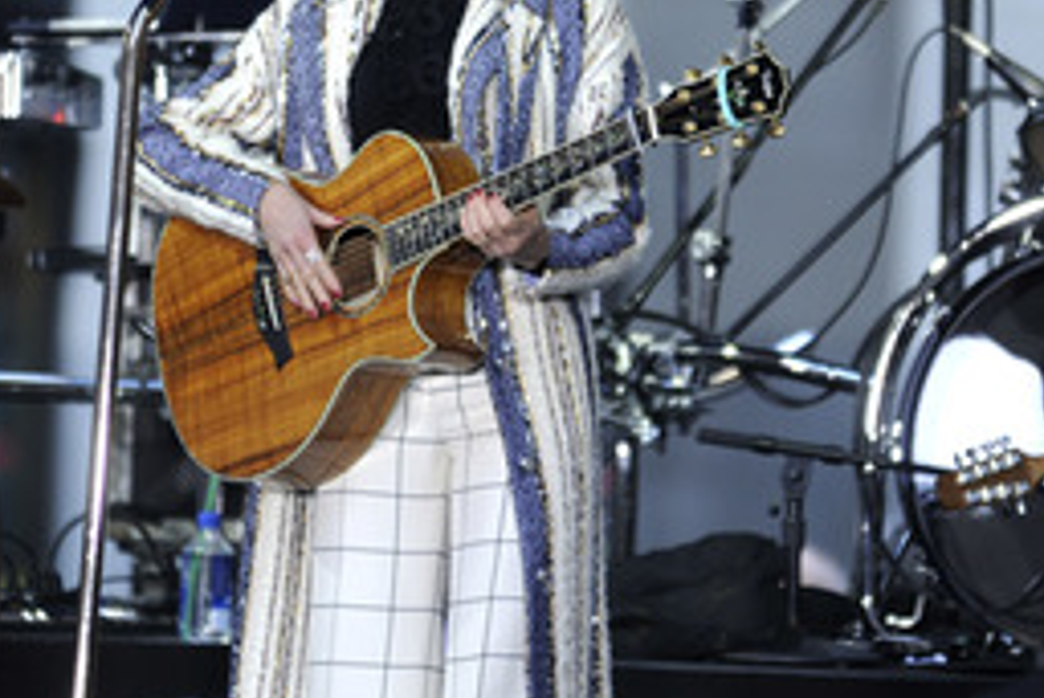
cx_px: 371
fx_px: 10184
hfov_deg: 5.9
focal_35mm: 351
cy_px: 253
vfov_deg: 3.9
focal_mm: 200
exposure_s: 1/400
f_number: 3.2
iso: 1000
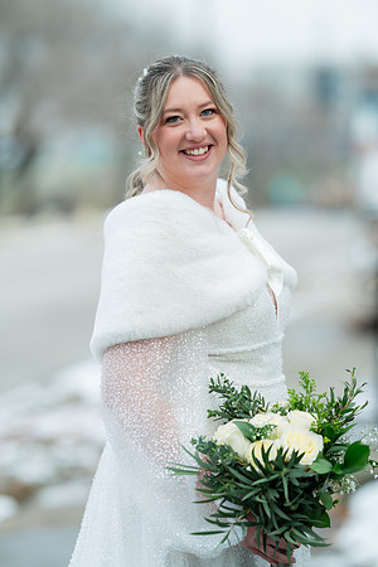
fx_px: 2126
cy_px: 284
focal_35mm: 135
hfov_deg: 10.2
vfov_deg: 15.2
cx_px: 189
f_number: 2.2
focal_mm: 135
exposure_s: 1/800
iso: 100
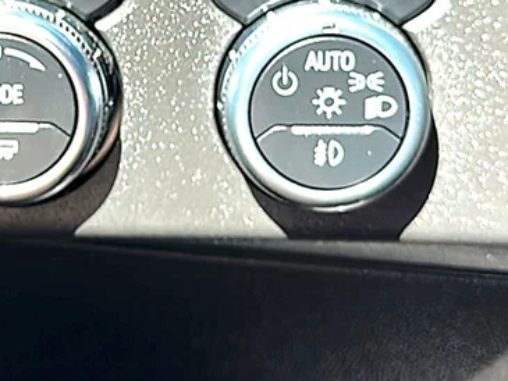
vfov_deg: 20.2
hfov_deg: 27.1
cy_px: 20
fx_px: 1042
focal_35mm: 71
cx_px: 148
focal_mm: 6.86
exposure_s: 1/90
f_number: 1.78
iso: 50
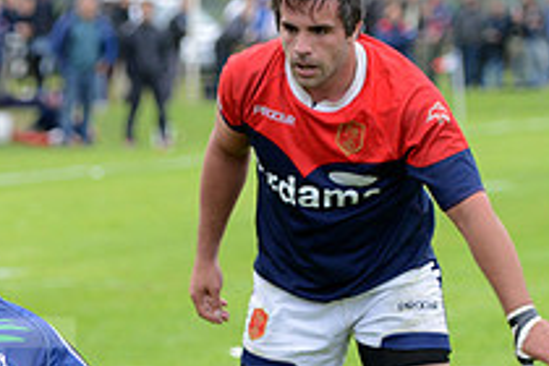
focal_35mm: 387
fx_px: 5901
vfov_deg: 3.5
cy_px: 396
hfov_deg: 5.3
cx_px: -141
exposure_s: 1/500
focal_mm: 140
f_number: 4
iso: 800
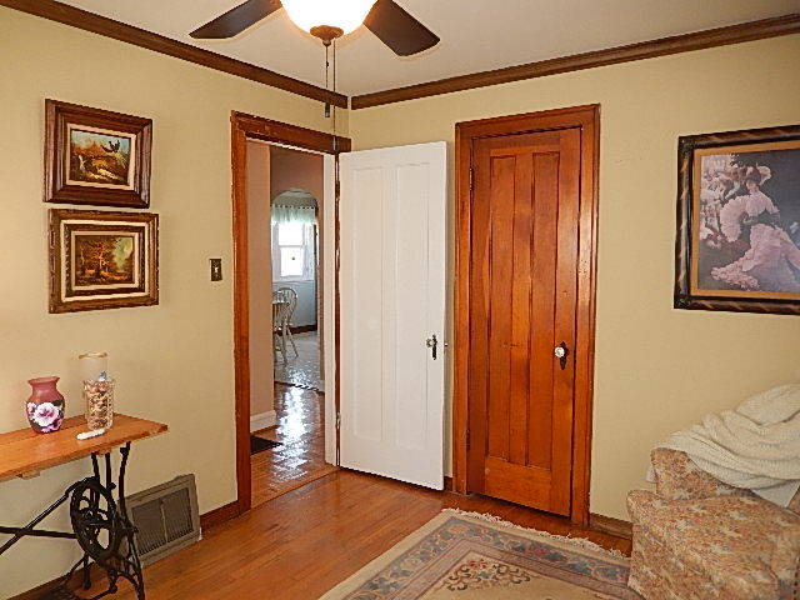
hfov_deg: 69.4
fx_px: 578
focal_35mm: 25
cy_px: 300
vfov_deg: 54.9
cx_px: 400
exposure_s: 1/30
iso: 200
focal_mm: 4.5
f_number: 3.4
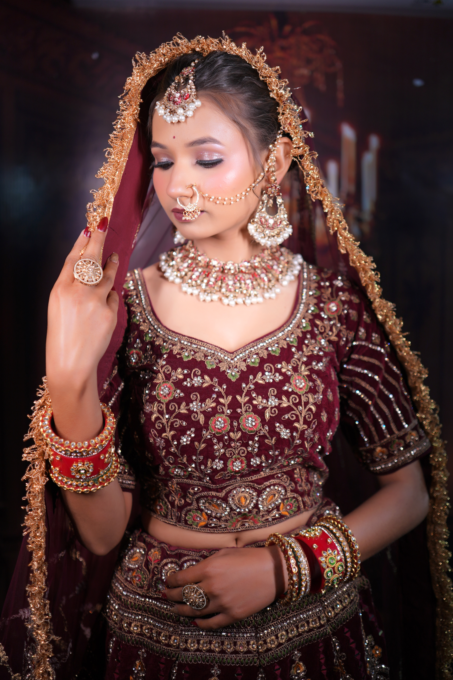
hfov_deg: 36.9
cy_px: 336
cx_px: 223
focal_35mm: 36
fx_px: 679
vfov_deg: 53.1
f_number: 1.8
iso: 200
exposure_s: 1/160
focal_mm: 35
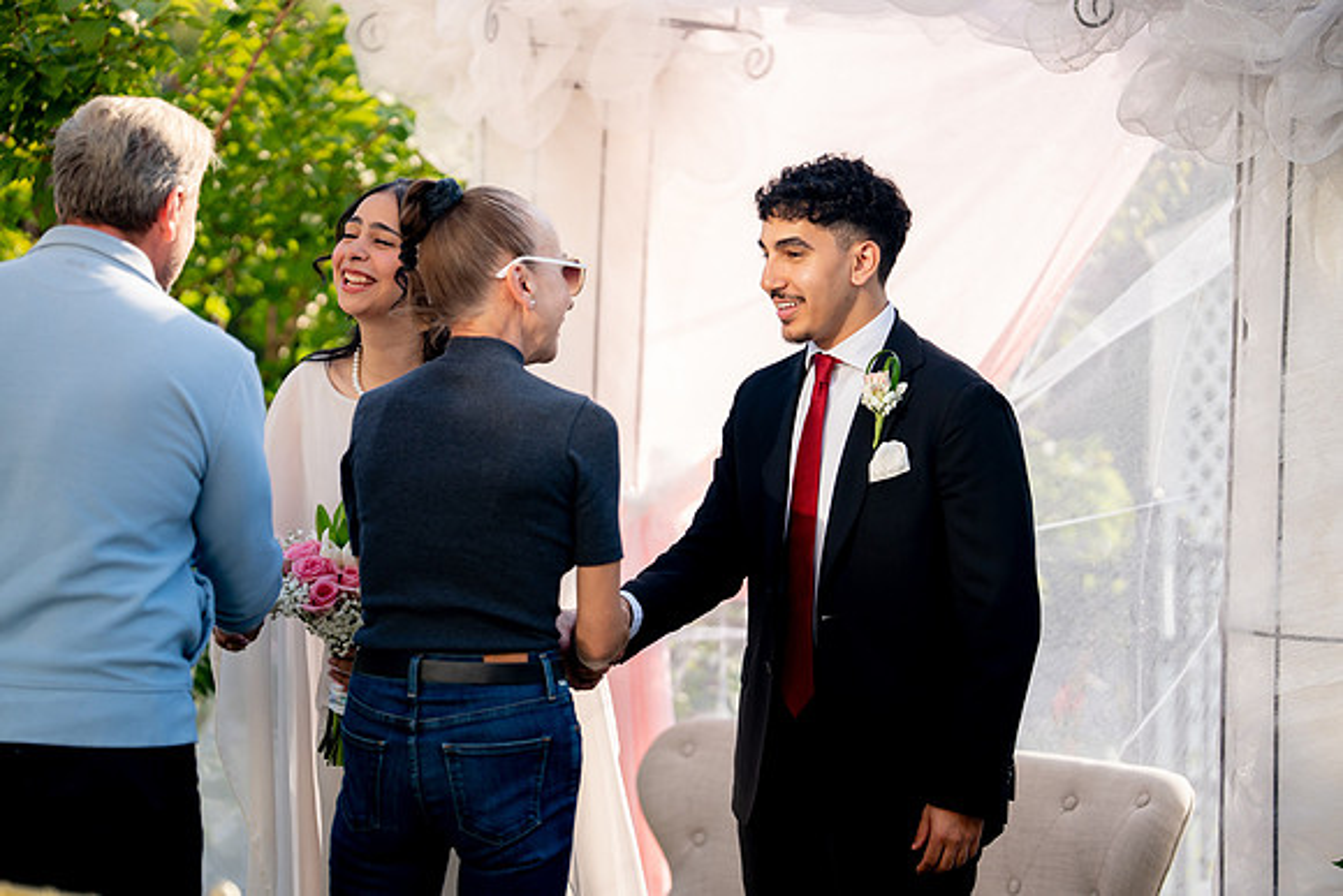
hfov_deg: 20.4
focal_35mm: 100
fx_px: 3731
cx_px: 672
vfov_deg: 13.7
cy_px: 448
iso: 320
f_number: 2
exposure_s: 1/4000
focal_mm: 100
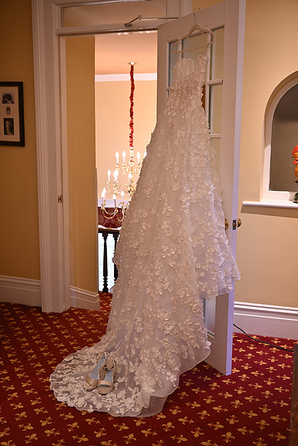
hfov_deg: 35.1
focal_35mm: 38
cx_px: 149
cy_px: 223
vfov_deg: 50.7
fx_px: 472
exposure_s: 1/60
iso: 640
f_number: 4
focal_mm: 38
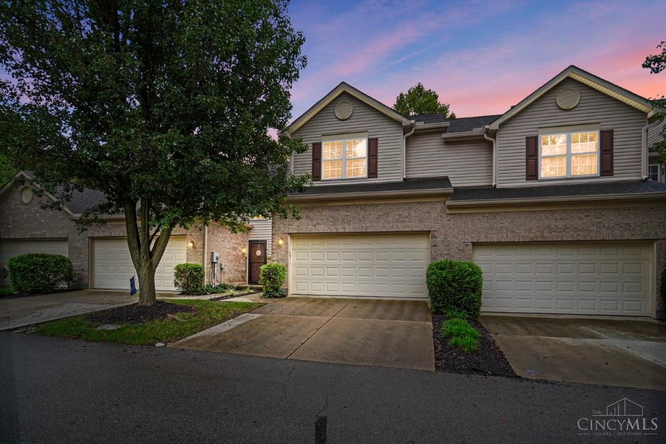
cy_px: 222
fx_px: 333
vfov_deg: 67.4
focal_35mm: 18
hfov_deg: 90.0
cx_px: 333
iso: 100
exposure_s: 1/40
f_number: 4.5
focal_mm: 12
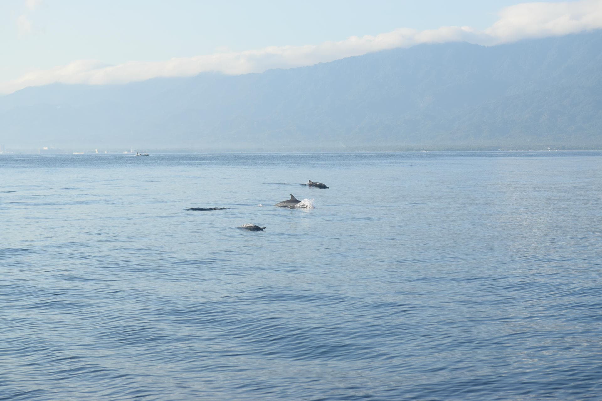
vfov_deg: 16.6
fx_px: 1379
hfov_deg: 24.6
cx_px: 301
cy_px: 200
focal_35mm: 82
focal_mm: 55
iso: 400
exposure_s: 1/1250
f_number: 5.6
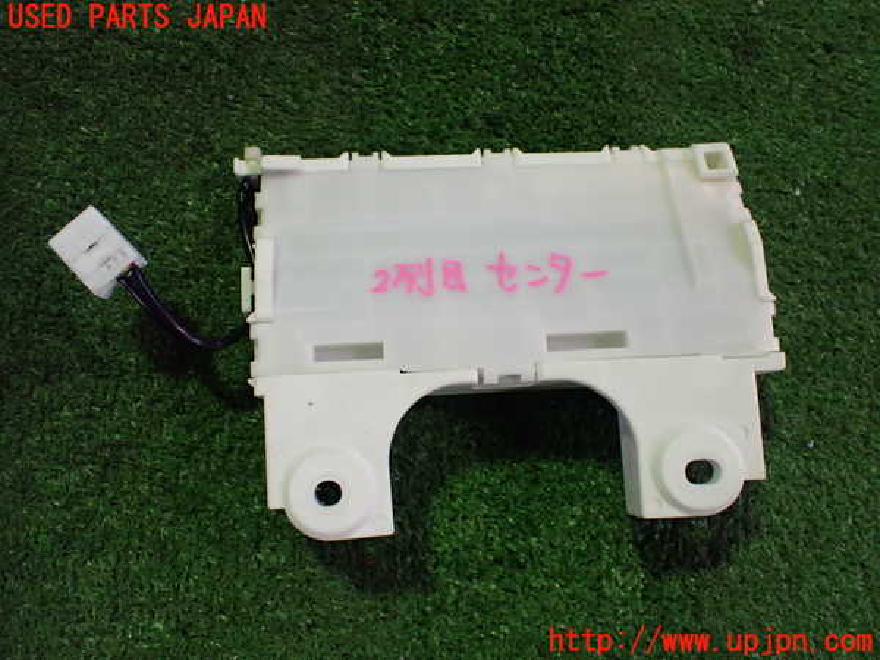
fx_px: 763
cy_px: 330
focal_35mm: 30
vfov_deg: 46.8
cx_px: 440
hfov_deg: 60.0
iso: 800
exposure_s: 1/125
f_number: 2.3
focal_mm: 5.4
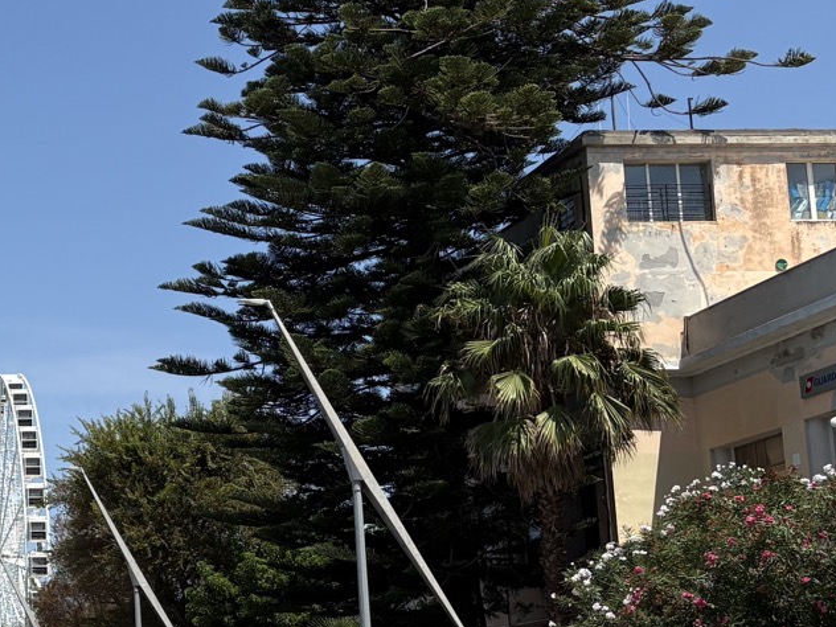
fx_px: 1787
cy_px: 458
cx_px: -254
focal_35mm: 74
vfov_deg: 19.8
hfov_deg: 23.3
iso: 50
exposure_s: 1/4950
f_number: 1.6
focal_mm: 5.96
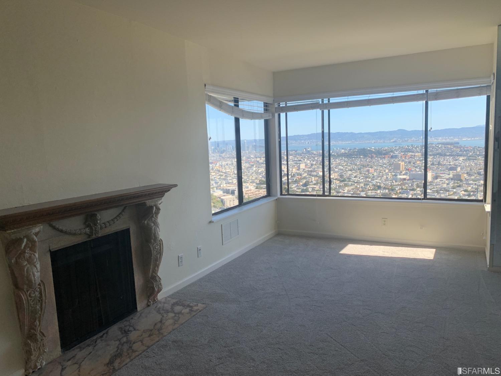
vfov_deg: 53.1
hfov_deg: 67.3
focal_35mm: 26
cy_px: 188
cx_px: 250
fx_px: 376
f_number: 1.8
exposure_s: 1/616
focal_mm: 4.25
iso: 25
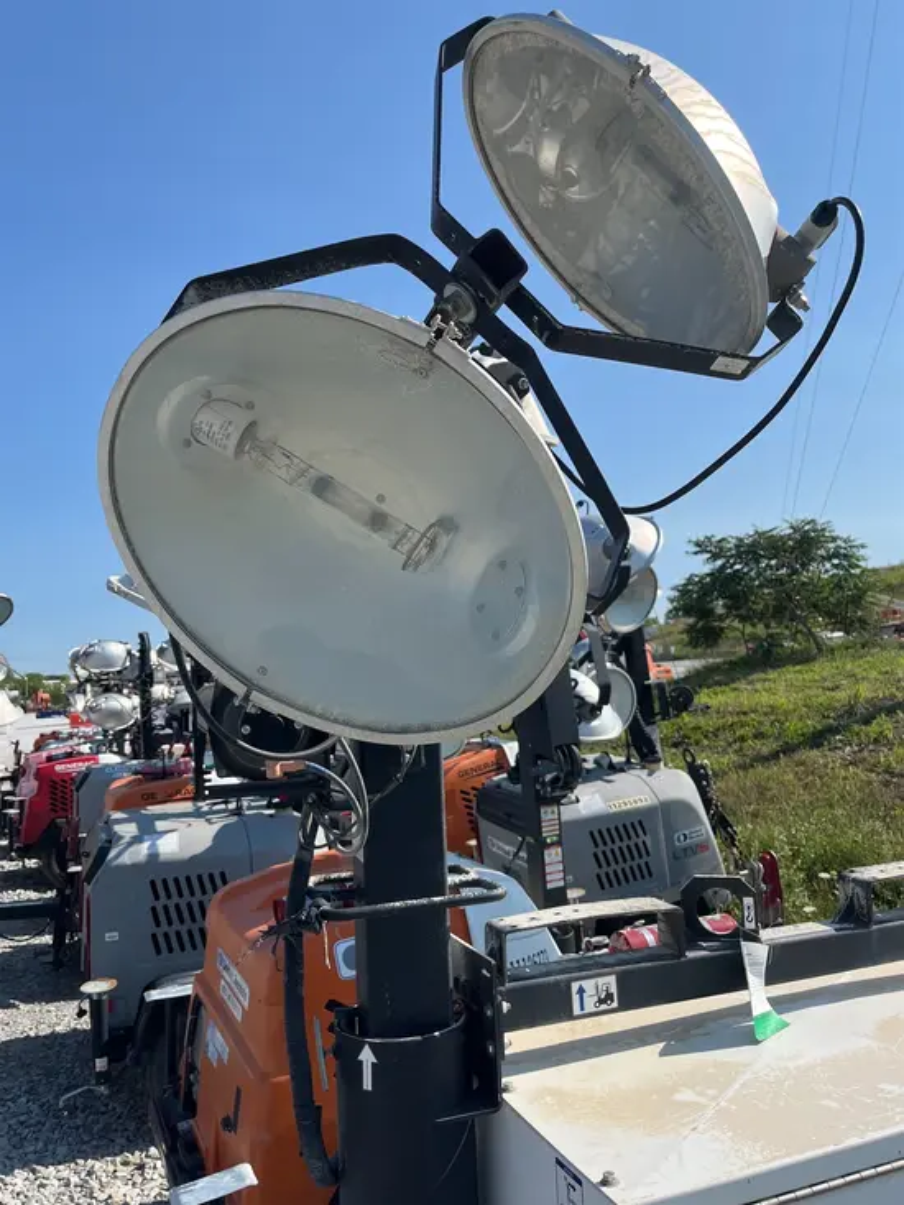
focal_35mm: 26
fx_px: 905
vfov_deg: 67.3
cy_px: 602
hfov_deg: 53.1
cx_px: 452
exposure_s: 1/3745
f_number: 1.6
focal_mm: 5.1
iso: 50
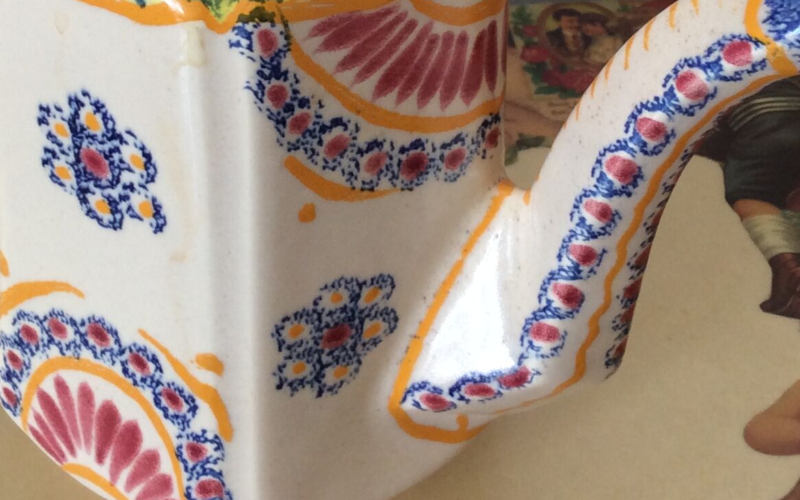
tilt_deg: -36.4
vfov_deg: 17.1
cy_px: 47
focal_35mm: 75
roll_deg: -1.4
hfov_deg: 27.4
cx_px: 296
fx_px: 1635
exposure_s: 1/25
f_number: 2.4
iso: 40
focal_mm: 3.3
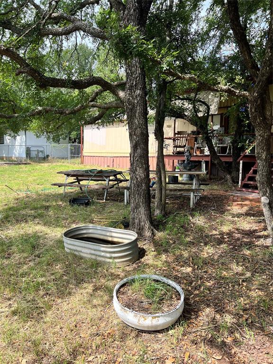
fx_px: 273
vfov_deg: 67.3
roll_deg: -1.7
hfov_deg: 53.1
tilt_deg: -1.4
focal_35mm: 26
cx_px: 136
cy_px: 182
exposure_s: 1/1238
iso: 50
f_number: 1.5
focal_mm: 5.7
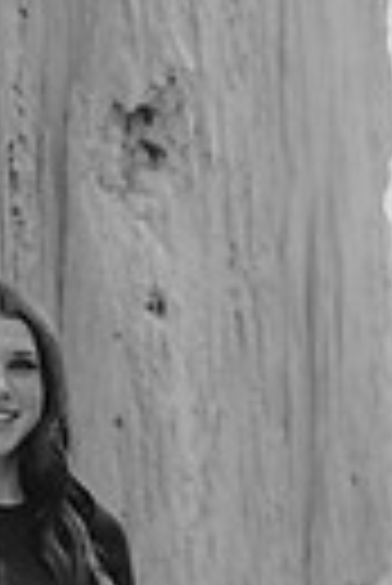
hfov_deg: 7.9
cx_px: 5
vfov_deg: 11.6
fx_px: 2818
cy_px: 706
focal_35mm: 173
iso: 100
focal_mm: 50
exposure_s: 1/100
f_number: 2
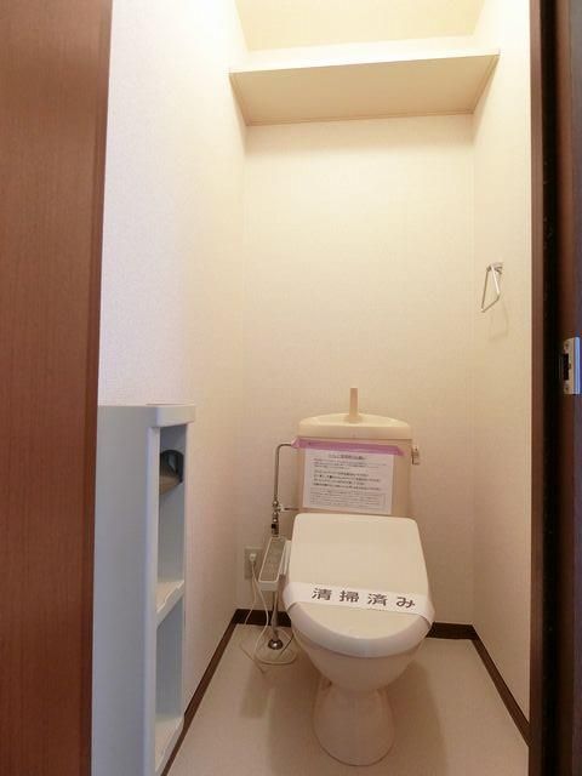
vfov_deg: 84.7
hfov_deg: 68.7
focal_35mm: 19
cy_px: 388
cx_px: 291
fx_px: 426
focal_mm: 4.06
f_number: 2.7
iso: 500
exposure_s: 1/30
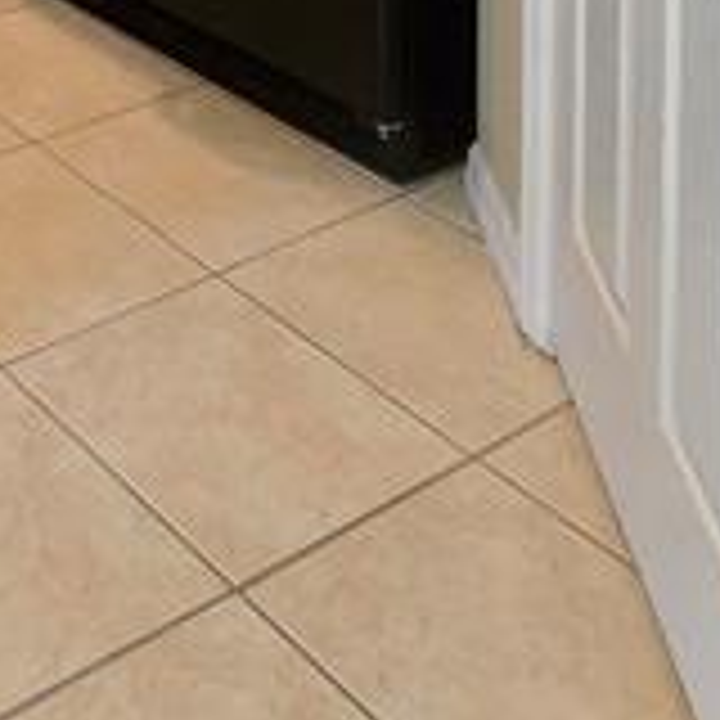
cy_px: -536
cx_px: -378
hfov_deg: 24.0
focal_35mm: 55
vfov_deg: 21.7
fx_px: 1294
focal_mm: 2.2
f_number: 2.2
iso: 800
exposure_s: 1/60
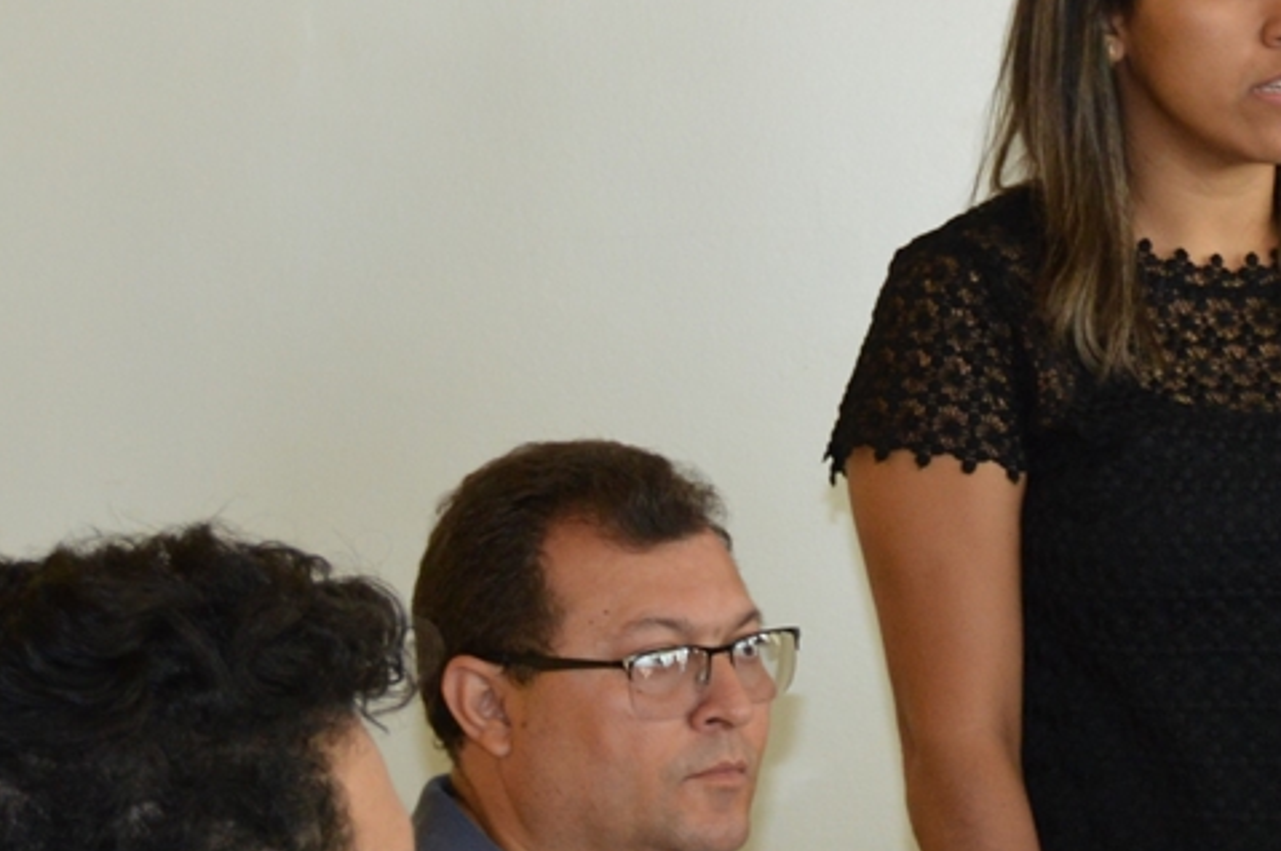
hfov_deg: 14.0
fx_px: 5010
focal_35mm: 141
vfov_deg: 9.6
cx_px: 1639
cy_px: 1037
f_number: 4.5
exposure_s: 1/80
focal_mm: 30
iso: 400
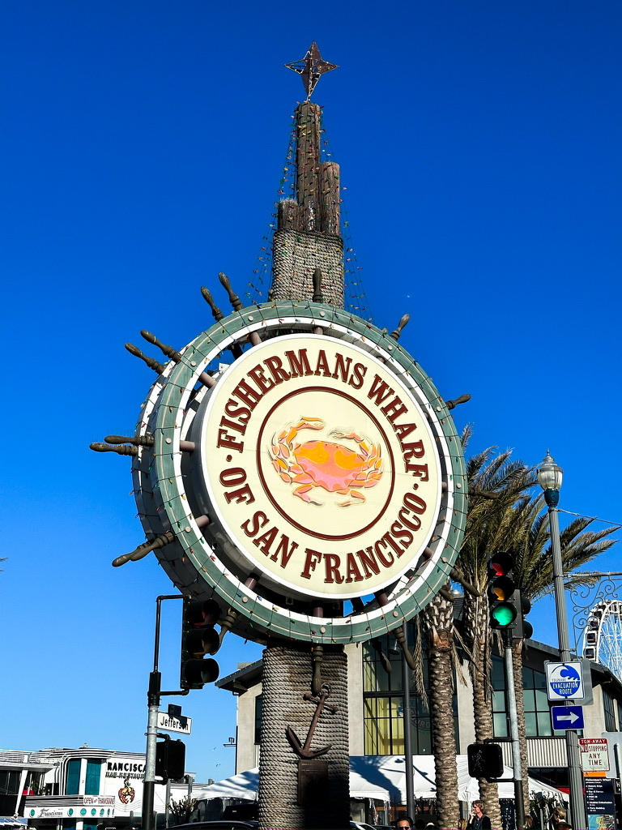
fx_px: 1150
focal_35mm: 48
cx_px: 311
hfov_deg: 30.3
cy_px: 415
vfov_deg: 39.7
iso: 64
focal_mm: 6.86
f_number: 1.8
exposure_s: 1/8900
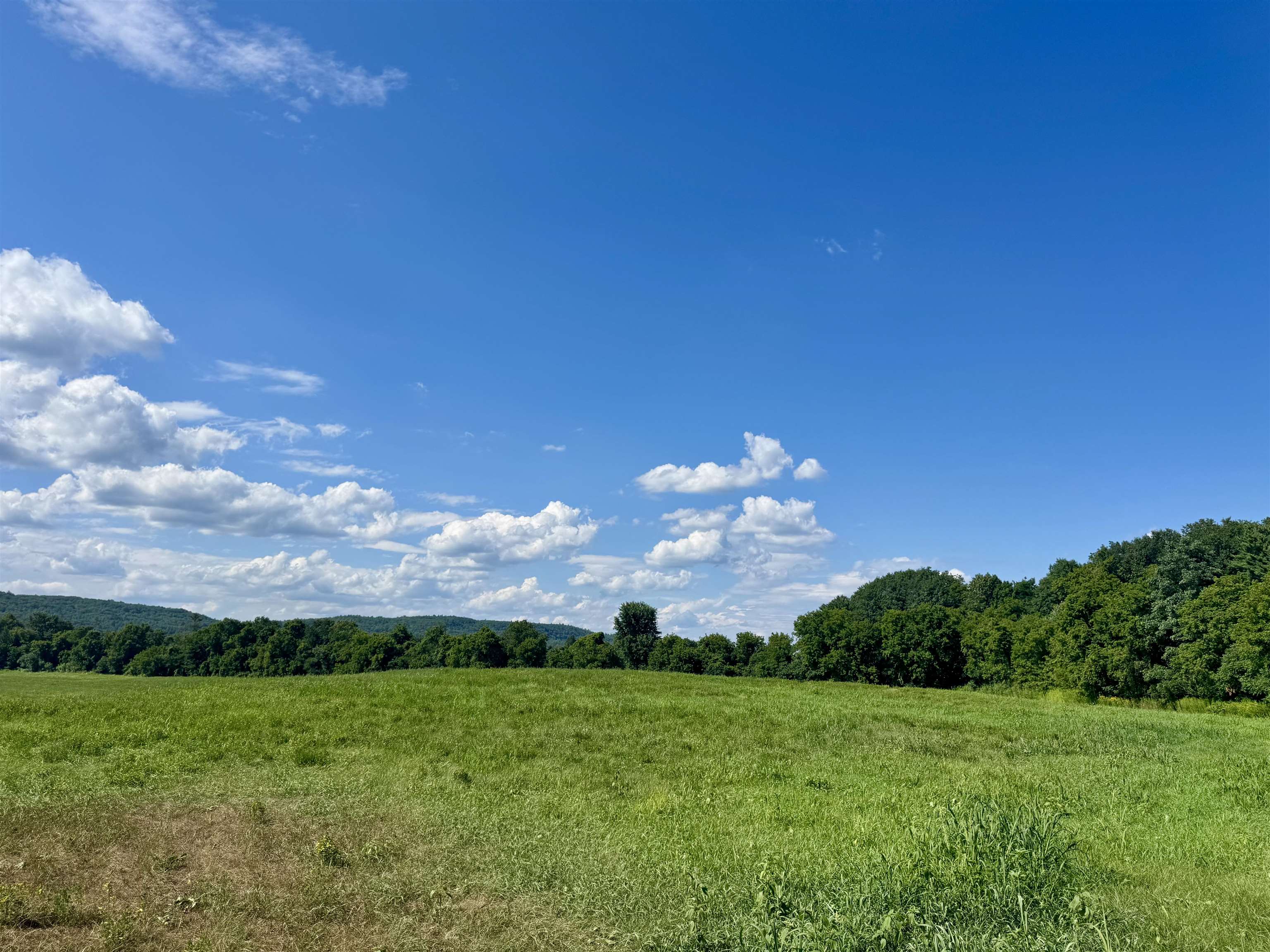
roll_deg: -2.3
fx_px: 881
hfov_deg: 71.6
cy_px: 476
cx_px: 635
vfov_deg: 56.8
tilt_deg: +12.1
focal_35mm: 24
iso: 80
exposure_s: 1/7092
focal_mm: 6.76
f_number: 1.78
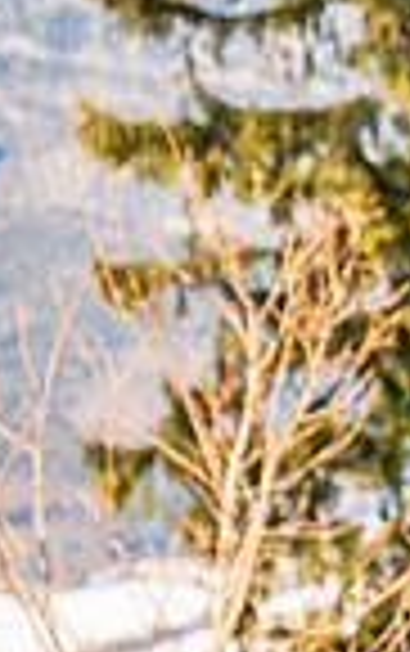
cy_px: 476
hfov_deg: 4.1
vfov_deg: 6.6
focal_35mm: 316
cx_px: 1049
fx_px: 5633
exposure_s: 1/200
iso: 100
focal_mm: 70
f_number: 3.5
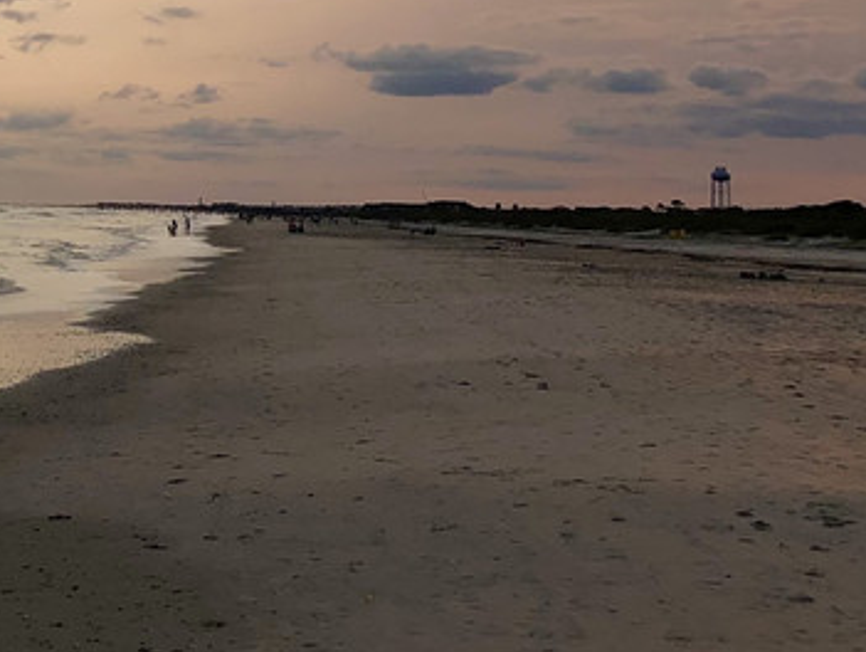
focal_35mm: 85
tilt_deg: +10.7
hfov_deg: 22.7
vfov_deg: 16.5
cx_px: 171
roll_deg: -2.6
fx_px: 2129
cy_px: -175
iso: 20
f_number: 1.8
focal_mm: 3.99
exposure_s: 1/4878
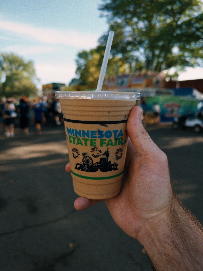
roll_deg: -1.7
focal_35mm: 24
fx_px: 188
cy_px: 136
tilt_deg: -9.7
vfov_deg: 71.6
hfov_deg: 56.8
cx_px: 102
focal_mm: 6.76
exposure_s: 1/888
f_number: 1.78
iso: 80
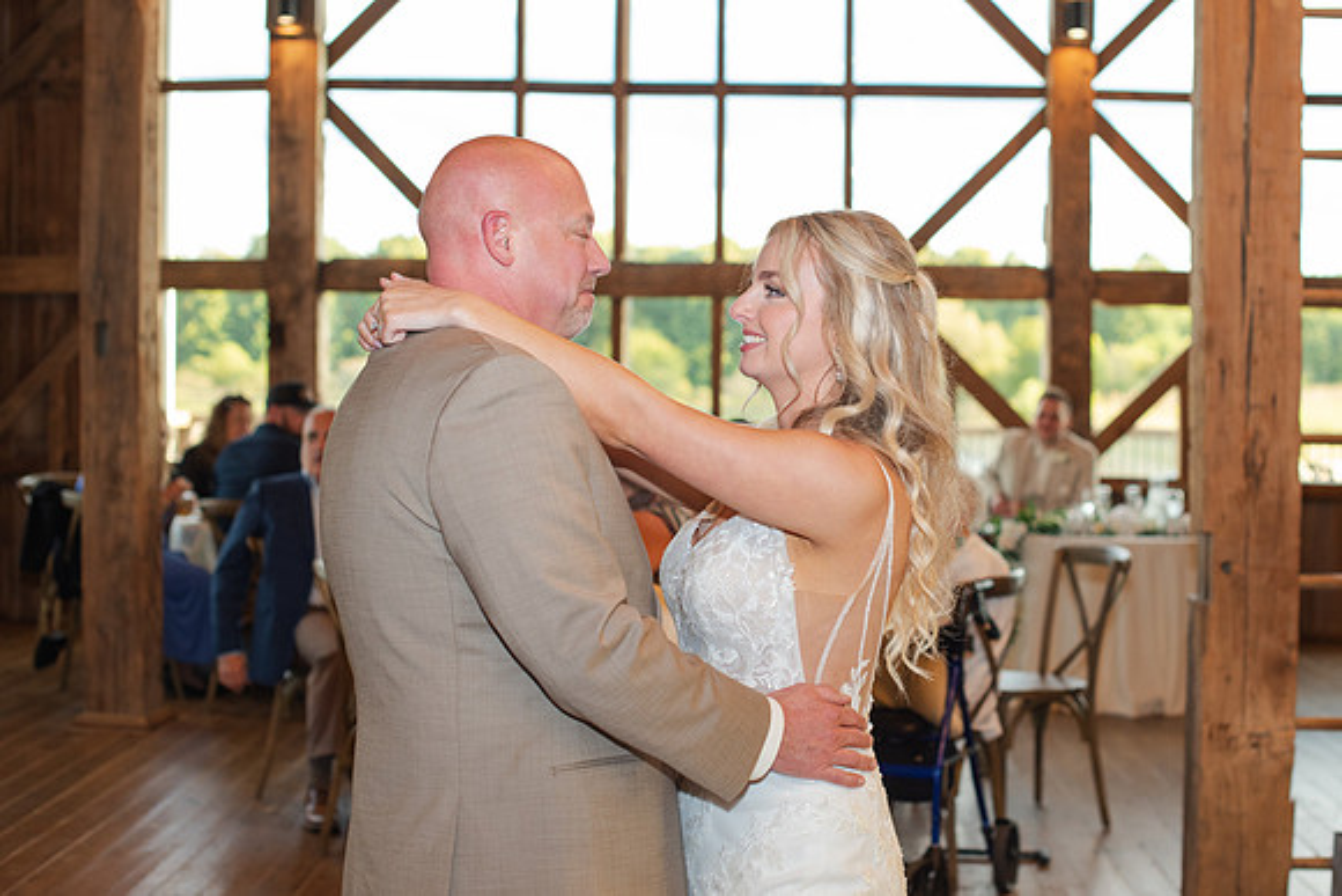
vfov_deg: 22.7
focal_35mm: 60
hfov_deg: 33.4
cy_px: 426
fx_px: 2228
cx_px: 802
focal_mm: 50
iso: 800
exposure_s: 1/200
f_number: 3.2
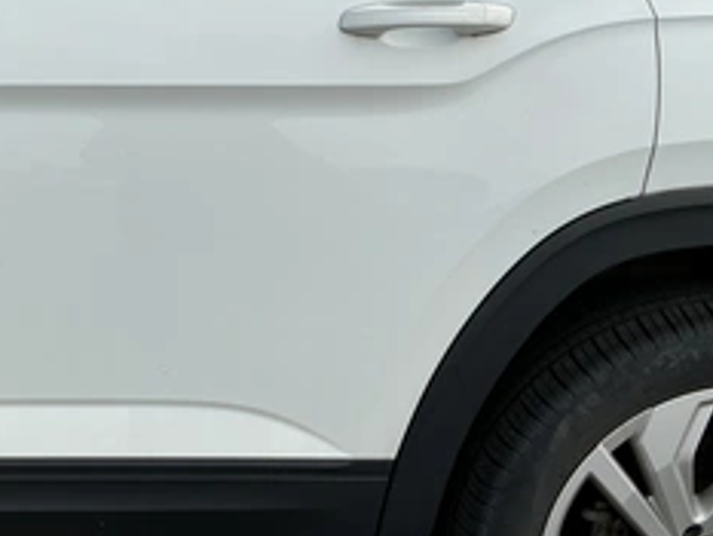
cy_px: 224
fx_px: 989
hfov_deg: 38.7
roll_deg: -2.8
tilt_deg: -10.2
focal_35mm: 48
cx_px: 190
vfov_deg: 30.2
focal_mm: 3
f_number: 1.8
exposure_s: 1/1451
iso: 25
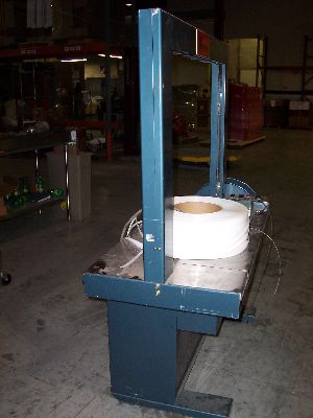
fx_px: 446
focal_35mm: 37
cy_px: 209
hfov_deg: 38.7
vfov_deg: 50.1
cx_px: 156
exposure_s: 1/60
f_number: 2.8
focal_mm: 5.6
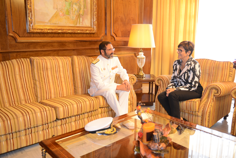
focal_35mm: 32
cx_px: 118
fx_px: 210
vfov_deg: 41.1
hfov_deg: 58.7
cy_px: 79
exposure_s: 1/50
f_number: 2.8
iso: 800
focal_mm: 32
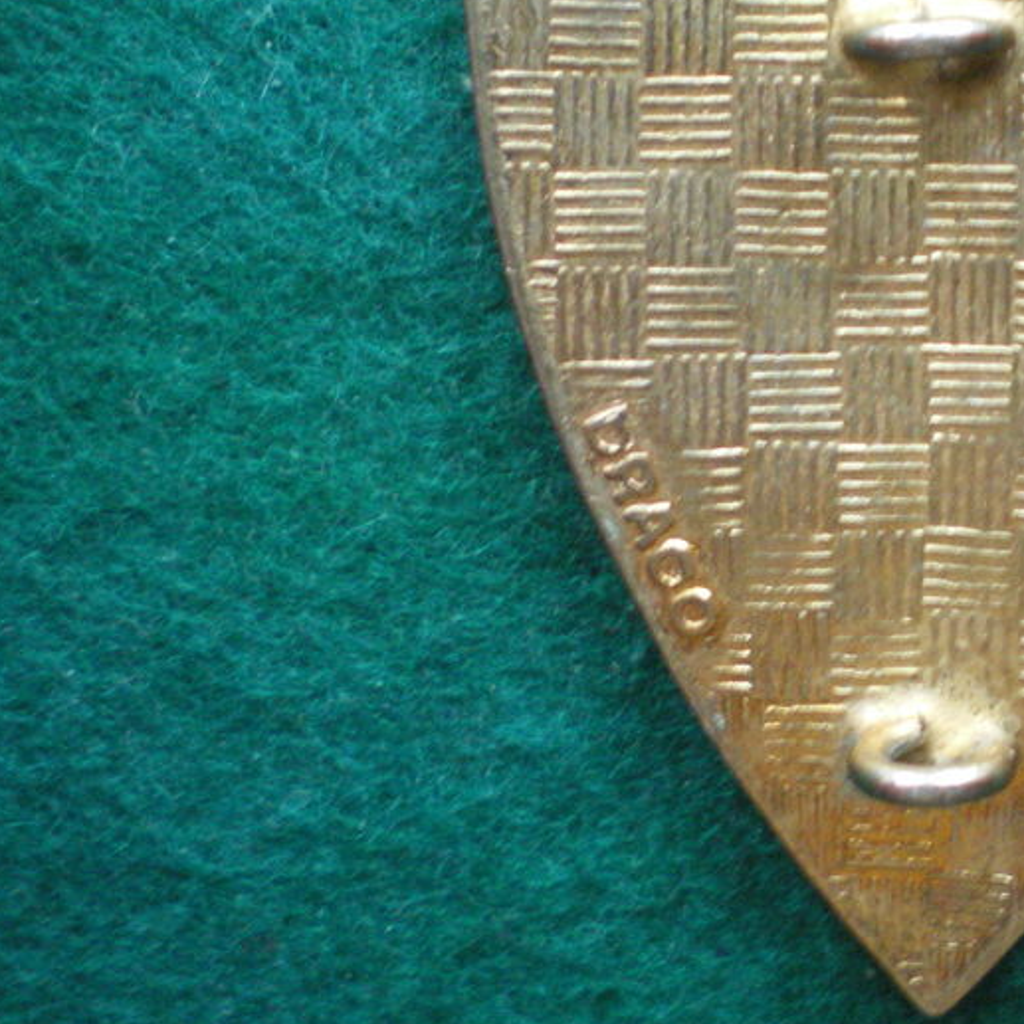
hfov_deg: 25.7
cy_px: 460
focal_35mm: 65
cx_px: 915
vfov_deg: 26.5
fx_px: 2175
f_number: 3.1
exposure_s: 1/15
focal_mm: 6.3
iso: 400
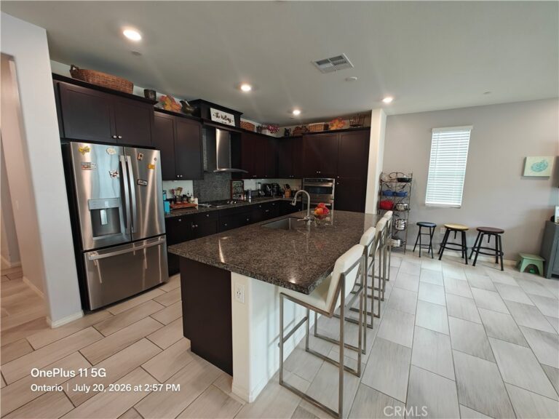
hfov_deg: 102.1
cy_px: 210
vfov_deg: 85.7
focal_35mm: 14
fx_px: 226
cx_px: 280
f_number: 2.2
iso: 320
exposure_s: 1/60
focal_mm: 2.59
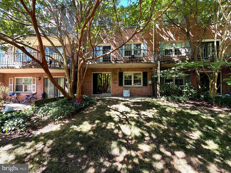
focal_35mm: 14
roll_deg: +0.4
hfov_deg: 102.1
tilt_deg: +1.4
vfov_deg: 85.7
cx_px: 116
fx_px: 93
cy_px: 86
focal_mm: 2.22
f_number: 2.2
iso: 80
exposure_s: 1/121
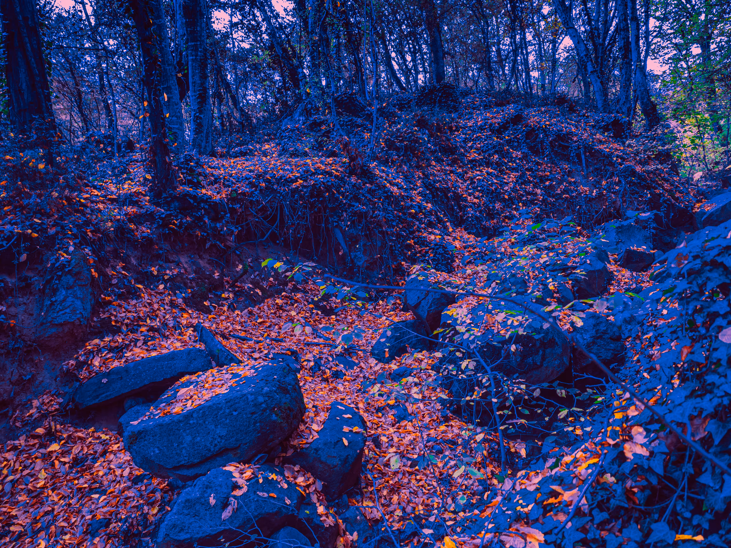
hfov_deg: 71.6
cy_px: 274
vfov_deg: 56.8
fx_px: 507
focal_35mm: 24
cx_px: 366
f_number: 2.8
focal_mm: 12
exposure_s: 1/80
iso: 200
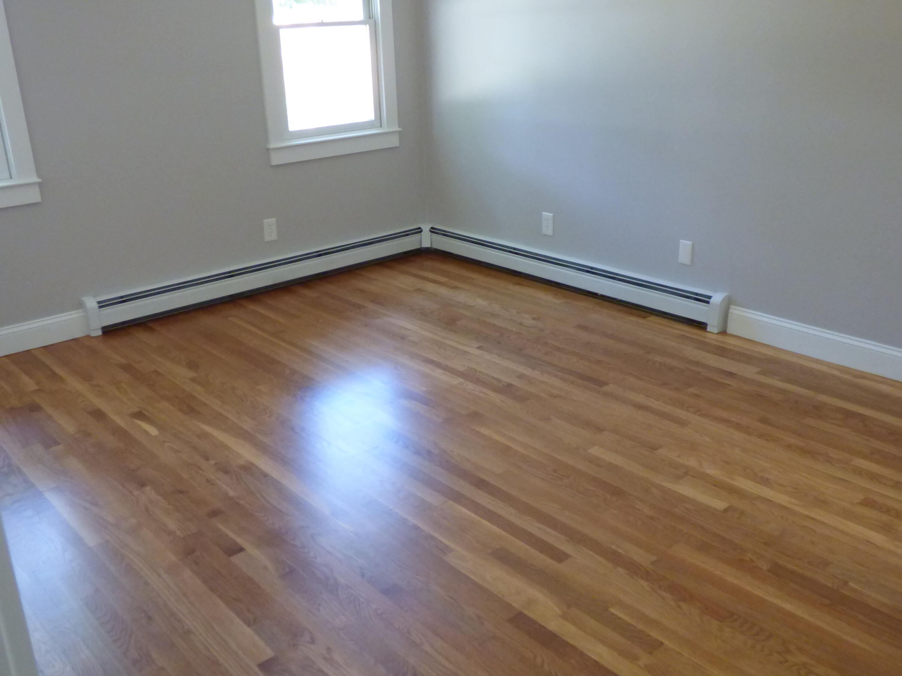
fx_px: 860
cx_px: 451
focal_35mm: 33
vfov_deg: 42.9
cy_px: 338
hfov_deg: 55.4
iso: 800
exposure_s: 1/30
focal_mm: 5.78
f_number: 3.4
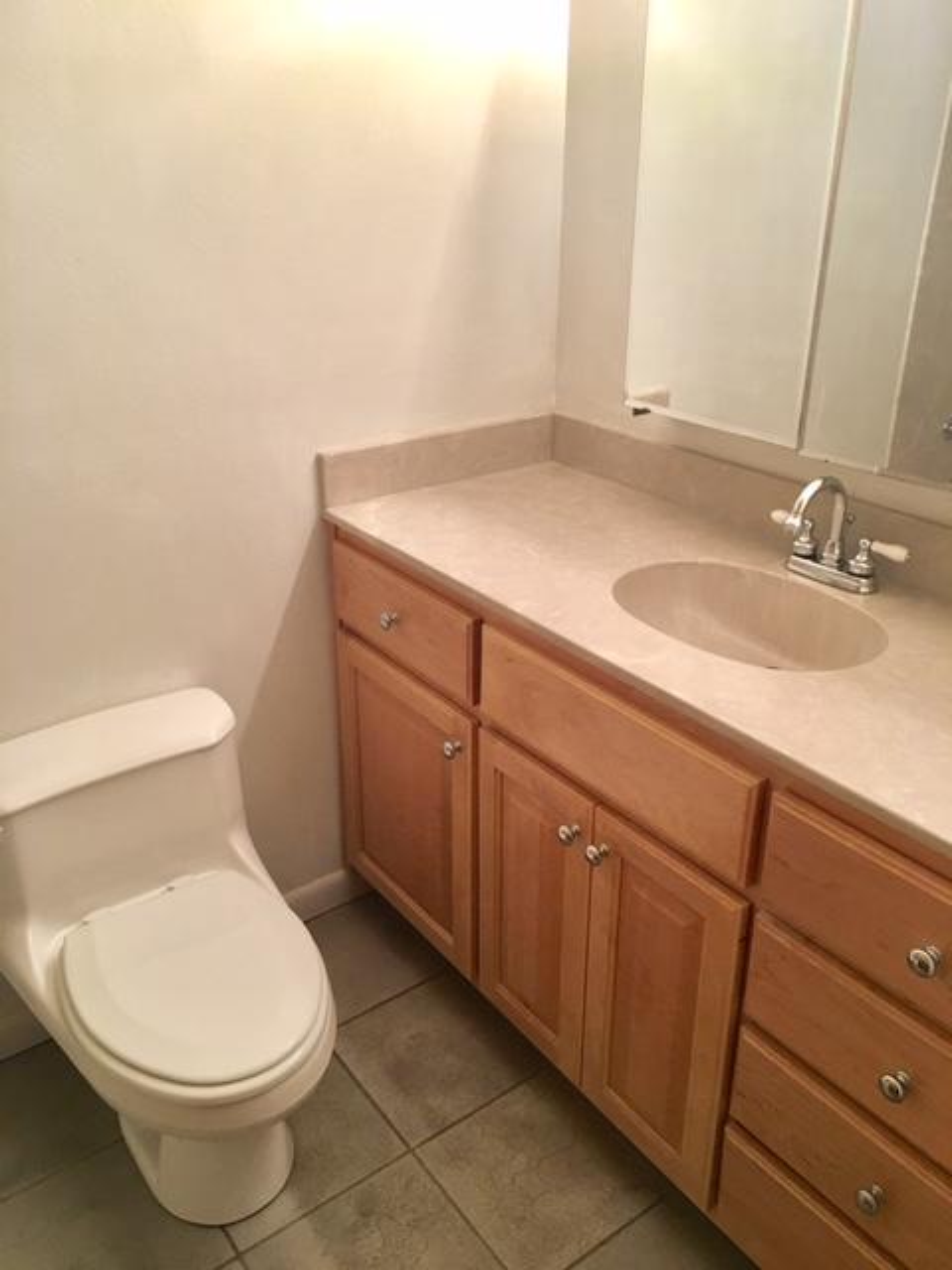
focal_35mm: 29
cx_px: 476
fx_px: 1063
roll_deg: -1.2
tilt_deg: -24.3
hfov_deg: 48.2
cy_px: 635
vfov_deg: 61.7
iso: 25
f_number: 2.2
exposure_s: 1/15
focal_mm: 4.15
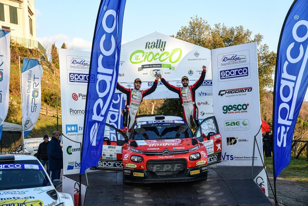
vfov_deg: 20.6
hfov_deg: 30.5
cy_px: 103
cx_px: 154
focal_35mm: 66
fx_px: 565
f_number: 8
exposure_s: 1/250
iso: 400
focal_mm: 66
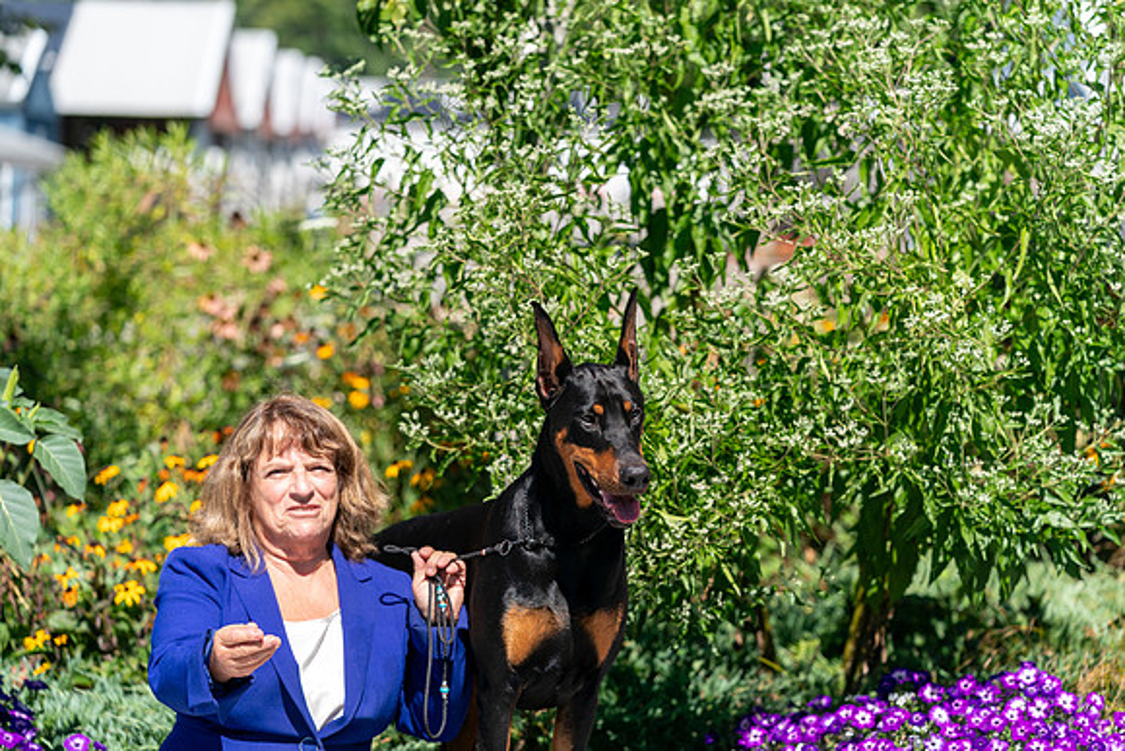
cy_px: 376
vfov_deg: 12.2
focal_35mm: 112
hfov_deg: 18.3
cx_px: 562
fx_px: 3501
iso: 400
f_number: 3.5
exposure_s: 1/2500
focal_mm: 112
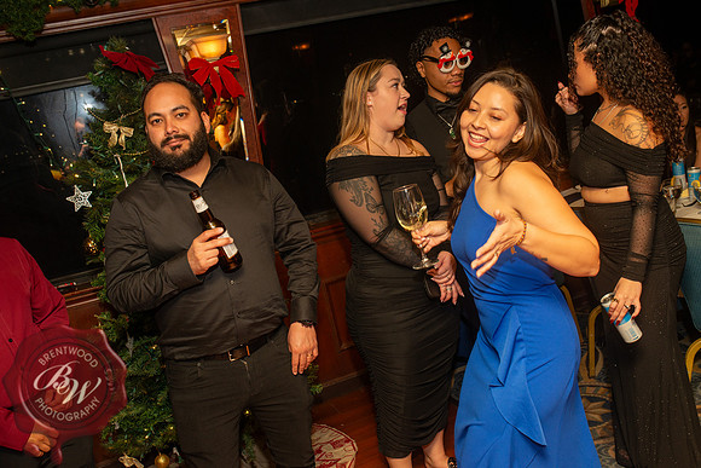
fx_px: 682
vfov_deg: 37.9
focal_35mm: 35
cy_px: 234
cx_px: 350
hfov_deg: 54.4
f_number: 6.3
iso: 640
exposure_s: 1/60
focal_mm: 35
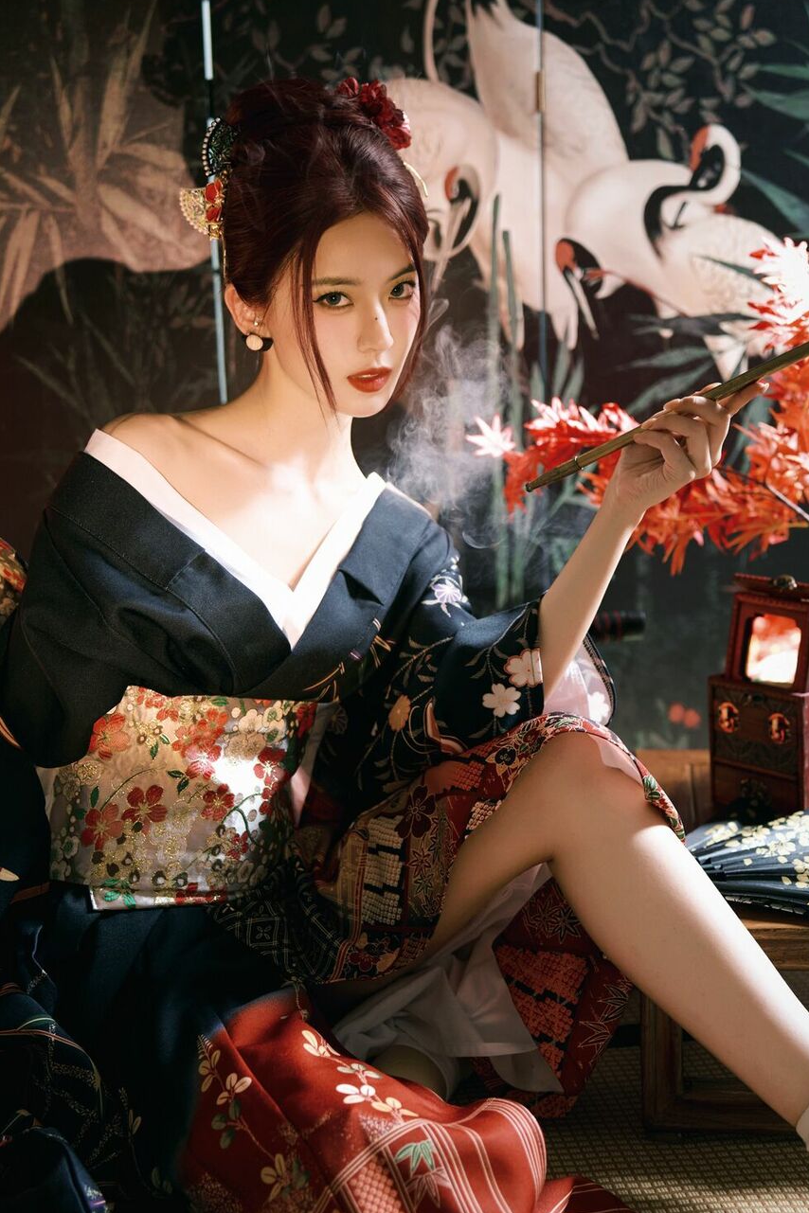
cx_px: 390
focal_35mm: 59
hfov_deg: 23.0
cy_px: 583
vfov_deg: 33.9
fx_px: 1989
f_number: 2.8
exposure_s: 1/125
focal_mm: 48
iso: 250
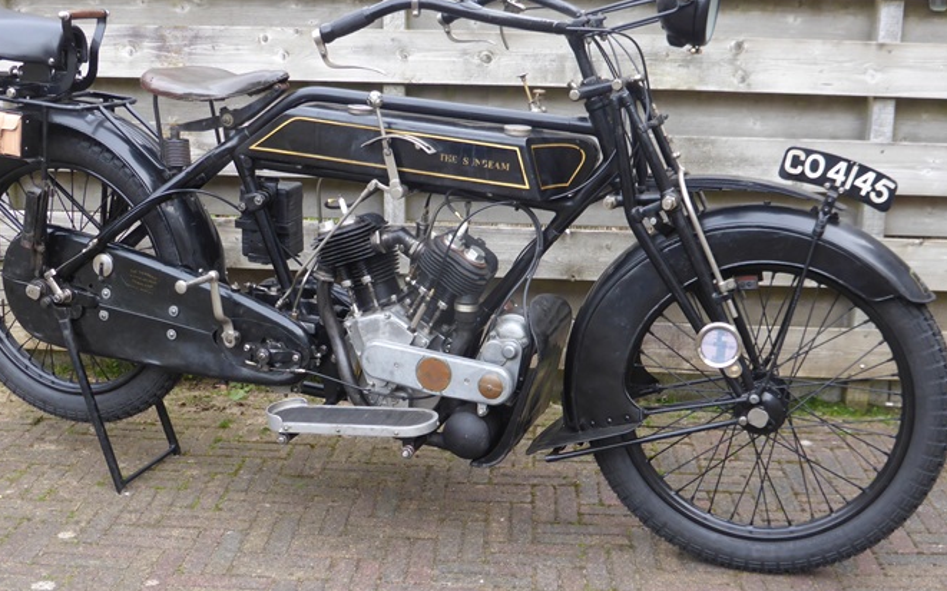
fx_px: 1290
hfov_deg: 40.3
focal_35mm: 50
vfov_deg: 25.8
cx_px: 440
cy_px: 301
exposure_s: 1/60
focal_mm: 6.9
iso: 100
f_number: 3.9
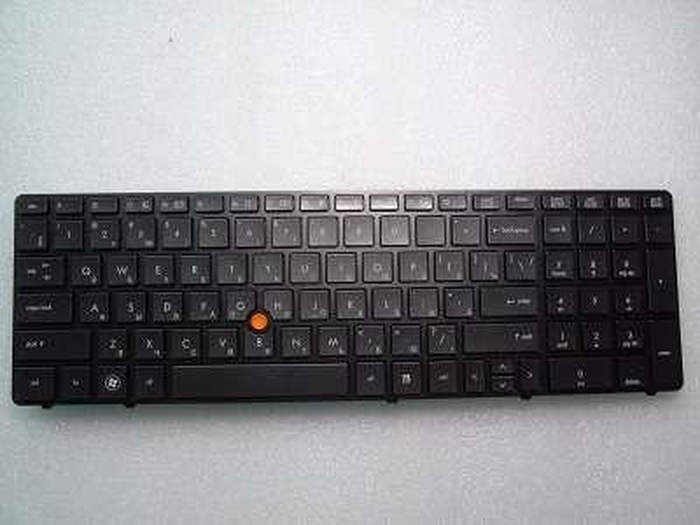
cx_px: 350
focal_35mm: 25
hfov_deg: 69.4
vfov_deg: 54.9
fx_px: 506
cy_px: 262
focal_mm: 4.4
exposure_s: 1/40
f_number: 6.1
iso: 400
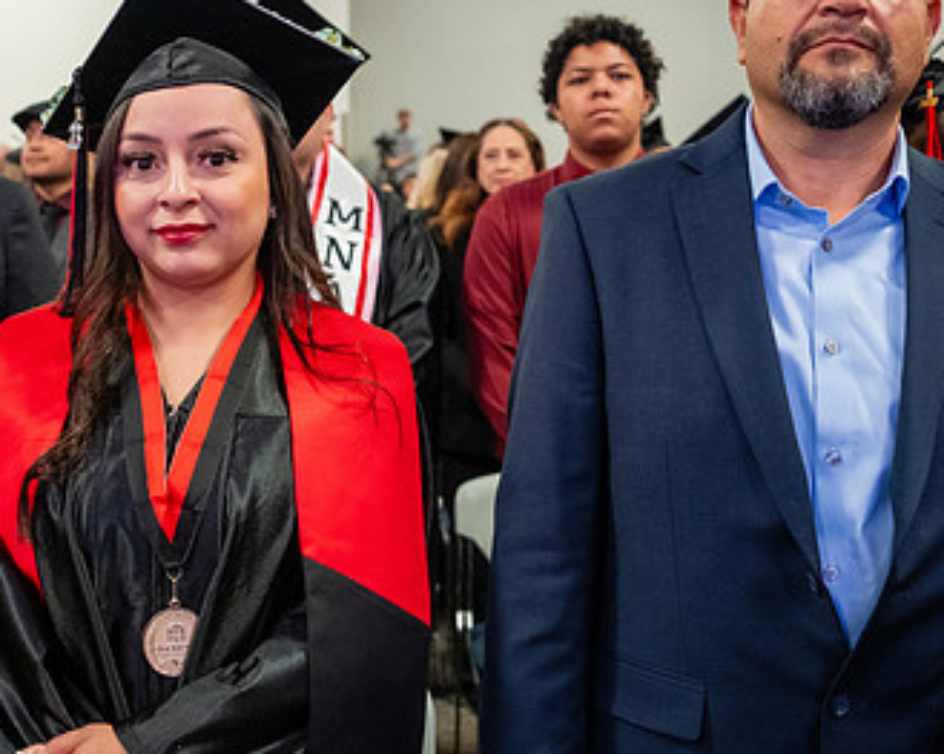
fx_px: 1341
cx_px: 444
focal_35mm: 48
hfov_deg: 38.8
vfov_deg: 31.4
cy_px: 311
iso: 3200
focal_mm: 24
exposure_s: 1/160
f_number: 2.8
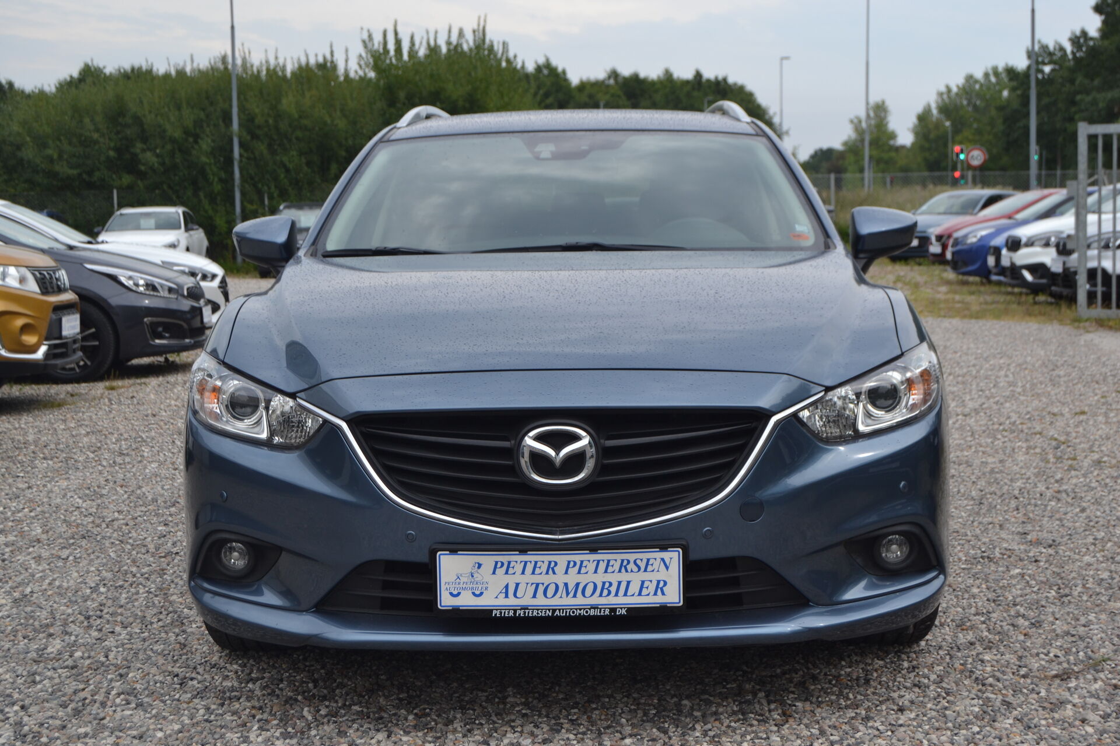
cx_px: 560
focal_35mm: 57
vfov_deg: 23.8
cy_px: 373
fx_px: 1773
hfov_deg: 35.1
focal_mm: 38
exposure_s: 1/200
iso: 100
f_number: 7.1
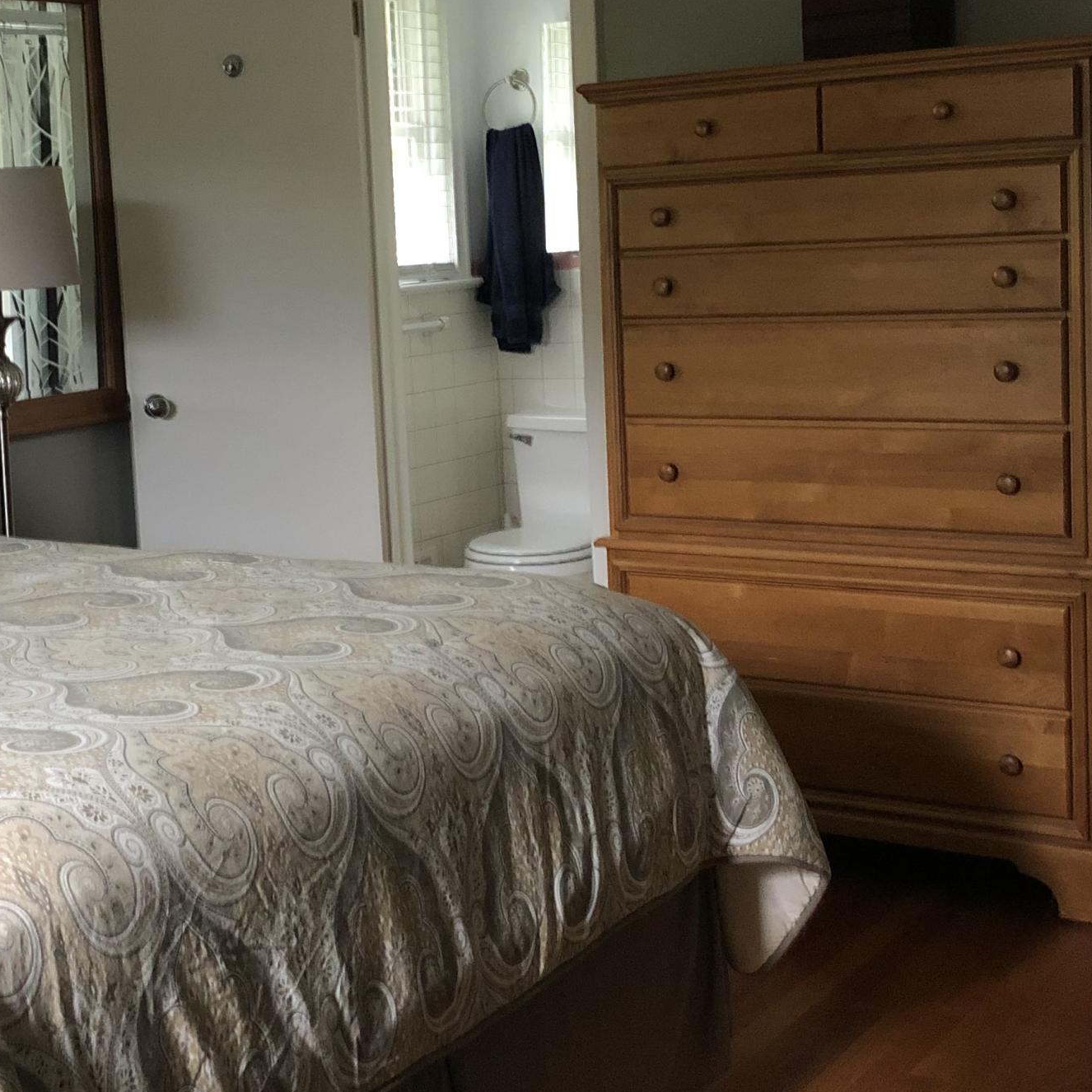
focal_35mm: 56
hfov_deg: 30.3
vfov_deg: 30.5
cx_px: 343
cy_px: 449
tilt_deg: -5.9
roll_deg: +4.1
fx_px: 1999
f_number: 1.8
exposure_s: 1/9
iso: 100
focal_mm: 3.99
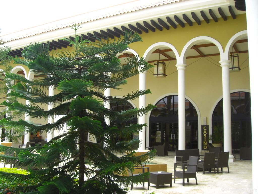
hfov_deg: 49.0
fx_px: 283
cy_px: 97
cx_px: 129
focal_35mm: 38
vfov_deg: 37.7
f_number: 2.7
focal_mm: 6.2
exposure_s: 1/200
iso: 64
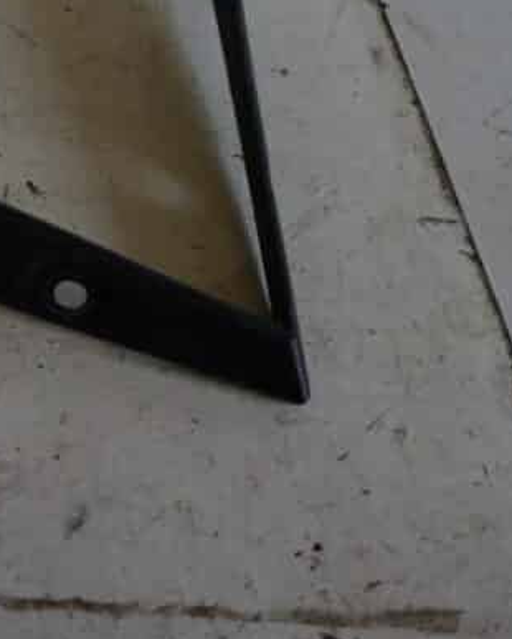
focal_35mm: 67
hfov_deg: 22.0
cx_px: 7
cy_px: 126
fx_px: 1268
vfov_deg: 27.7
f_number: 4.5
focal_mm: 18
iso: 200
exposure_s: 1/60
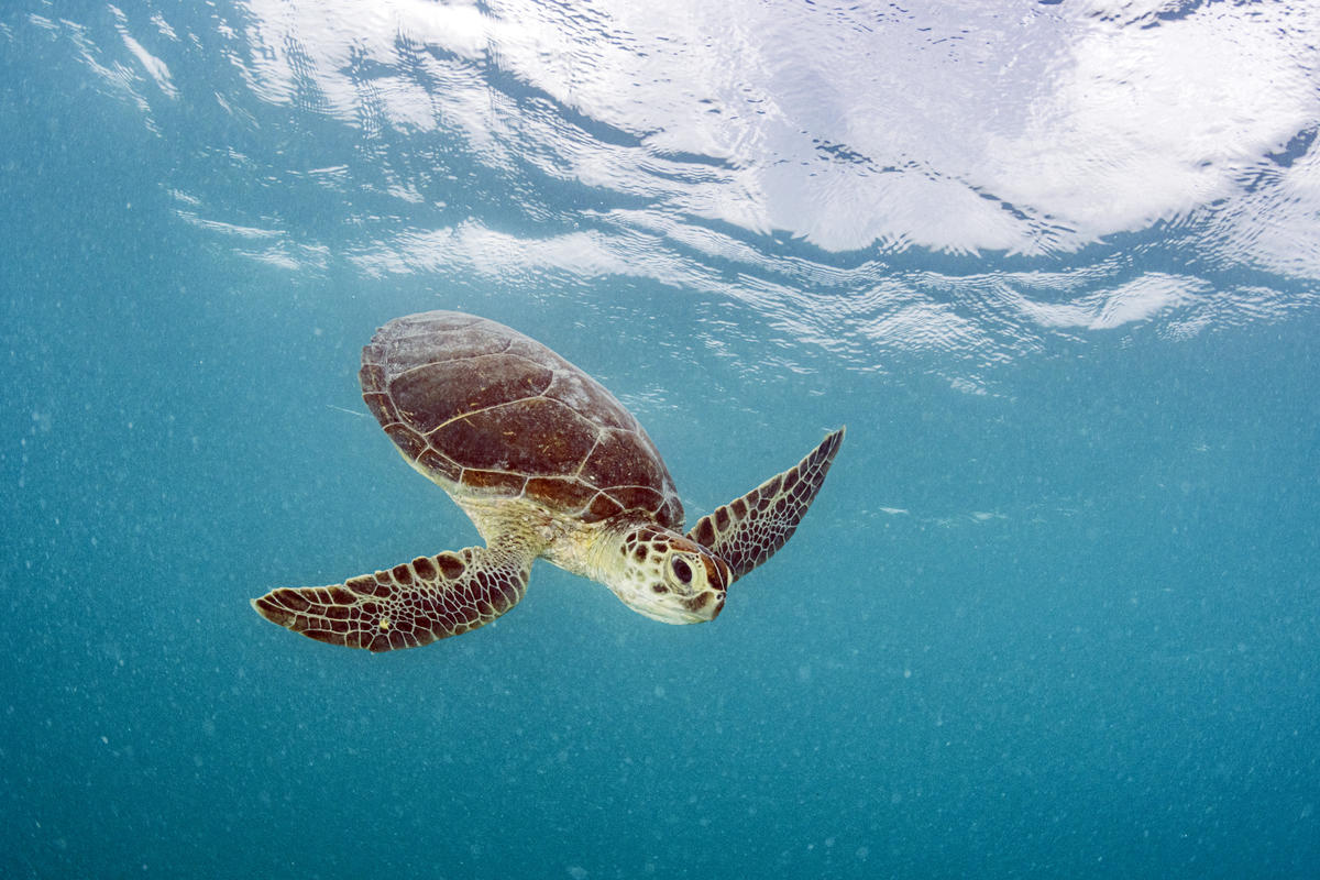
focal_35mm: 26
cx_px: 660
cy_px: 440
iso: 400
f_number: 16
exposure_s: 1/250
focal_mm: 17
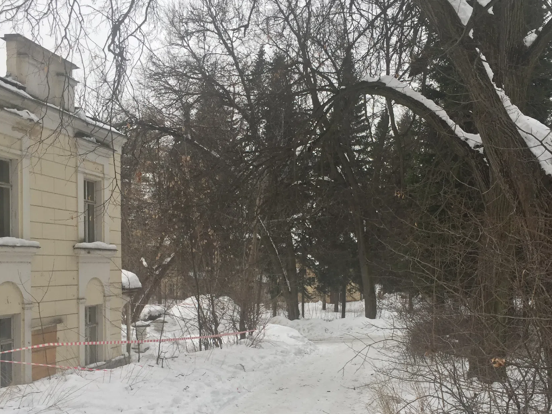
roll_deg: -1.9
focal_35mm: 42
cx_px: 304
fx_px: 670
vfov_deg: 34.0
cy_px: 284
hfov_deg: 44.7
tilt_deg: -2.4
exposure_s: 1/347
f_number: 2.2
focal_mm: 4.15
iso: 32
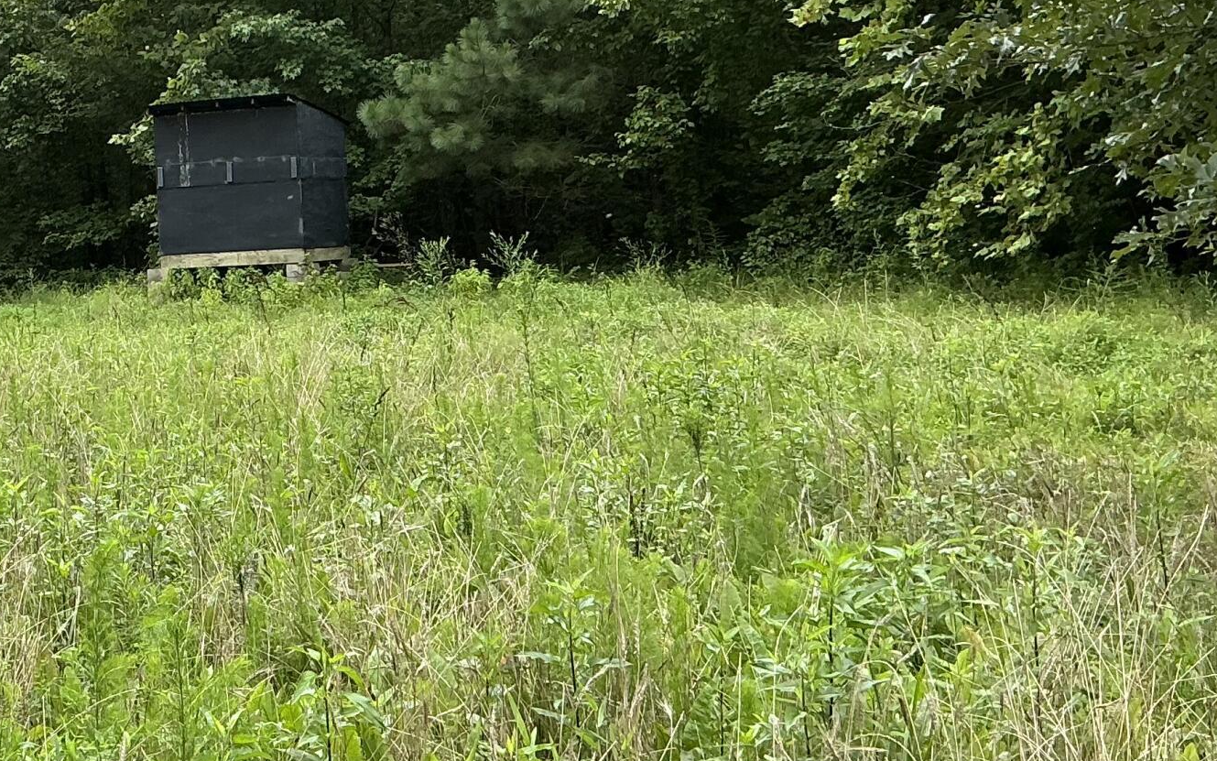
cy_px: 190
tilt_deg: +1.1
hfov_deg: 29.5
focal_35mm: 67
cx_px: 146
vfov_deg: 19.3
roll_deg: +3.7
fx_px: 2222
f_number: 1.8
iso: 25
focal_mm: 3
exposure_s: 1/461
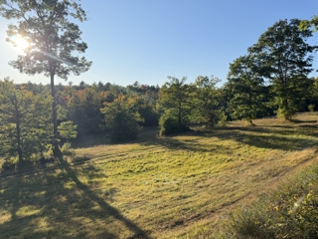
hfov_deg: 60.0
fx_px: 276
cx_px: 157
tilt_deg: -4.9
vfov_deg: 46.8
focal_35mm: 30
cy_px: 124
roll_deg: -0.2
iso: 100
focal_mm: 6.76
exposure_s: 1/1493
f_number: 1.78
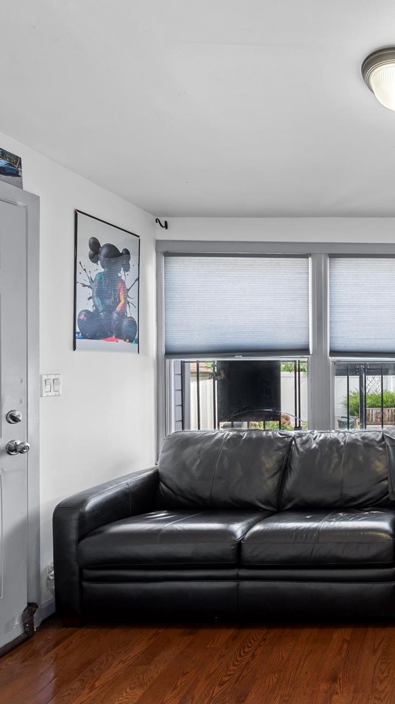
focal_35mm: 23
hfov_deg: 39.4
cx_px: 445
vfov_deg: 78.7
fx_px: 429
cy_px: 354
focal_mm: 14
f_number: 10
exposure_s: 1/6
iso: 400
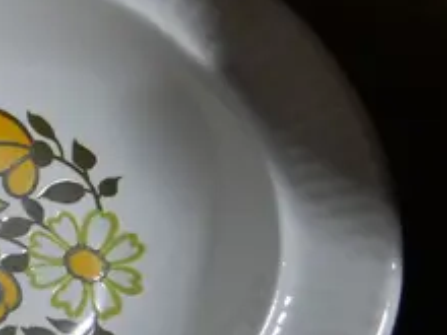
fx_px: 1924
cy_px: -74
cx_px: -437
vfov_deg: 9.8
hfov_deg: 11.9
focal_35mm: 149
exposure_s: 1/125
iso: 200
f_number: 4
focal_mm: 16
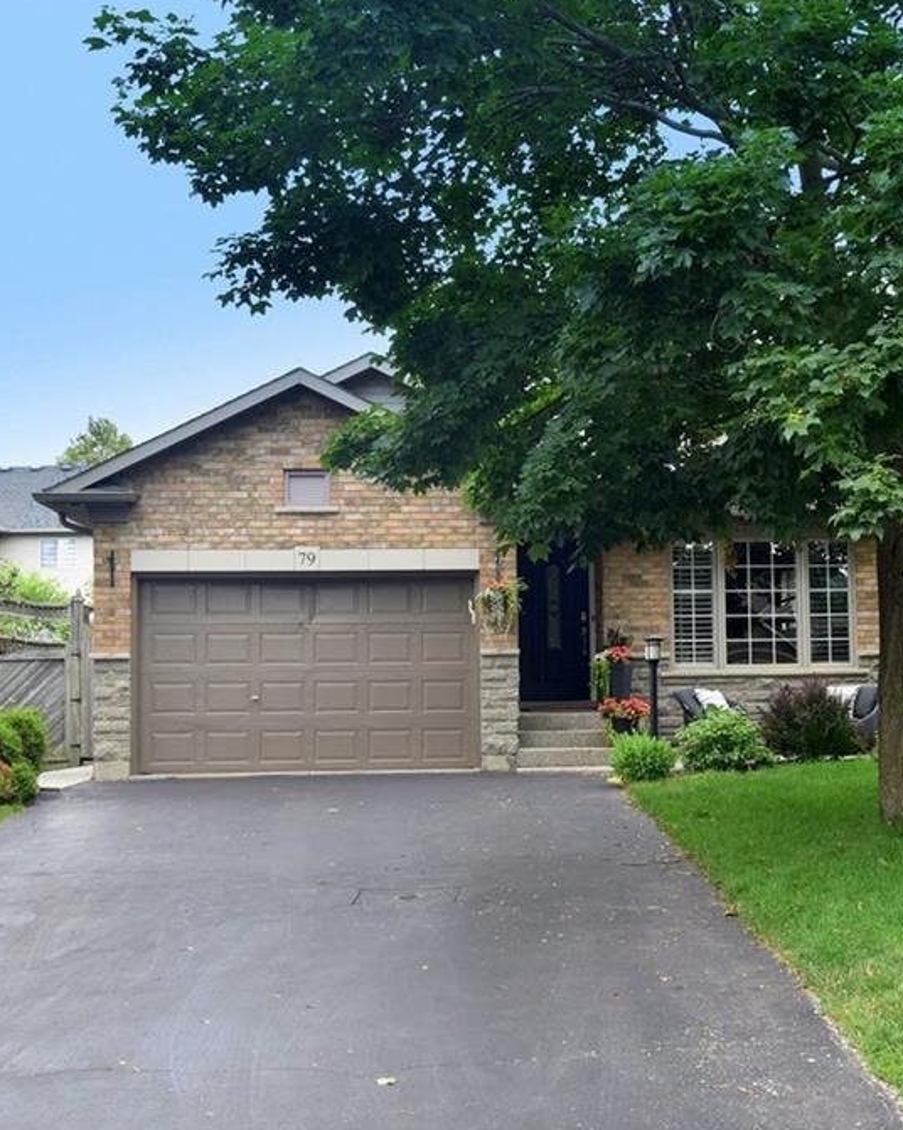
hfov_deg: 34.6
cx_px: 576
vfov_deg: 42.9
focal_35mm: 43
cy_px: 563
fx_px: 1438
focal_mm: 30
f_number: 7.1
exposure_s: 1/200
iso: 500
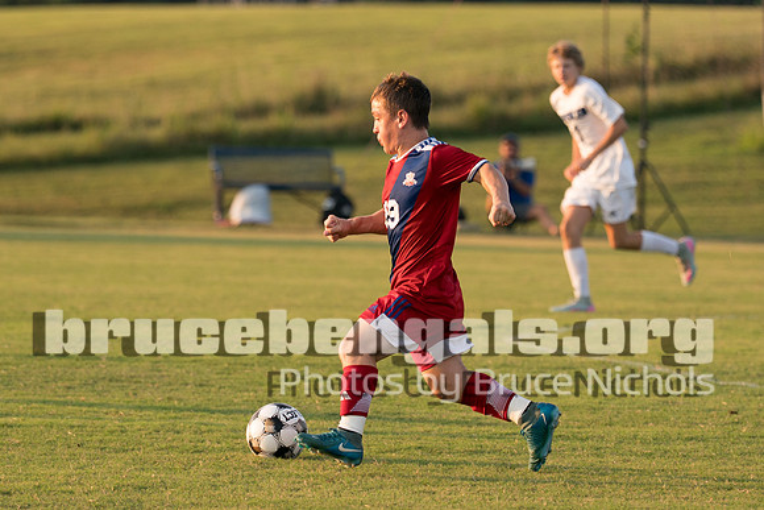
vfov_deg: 4.6
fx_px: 6385
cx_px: 451
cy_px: 216
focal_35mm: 301
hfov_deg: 6.8
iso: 400
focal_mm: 153
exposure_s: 1/1250
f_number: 2.8
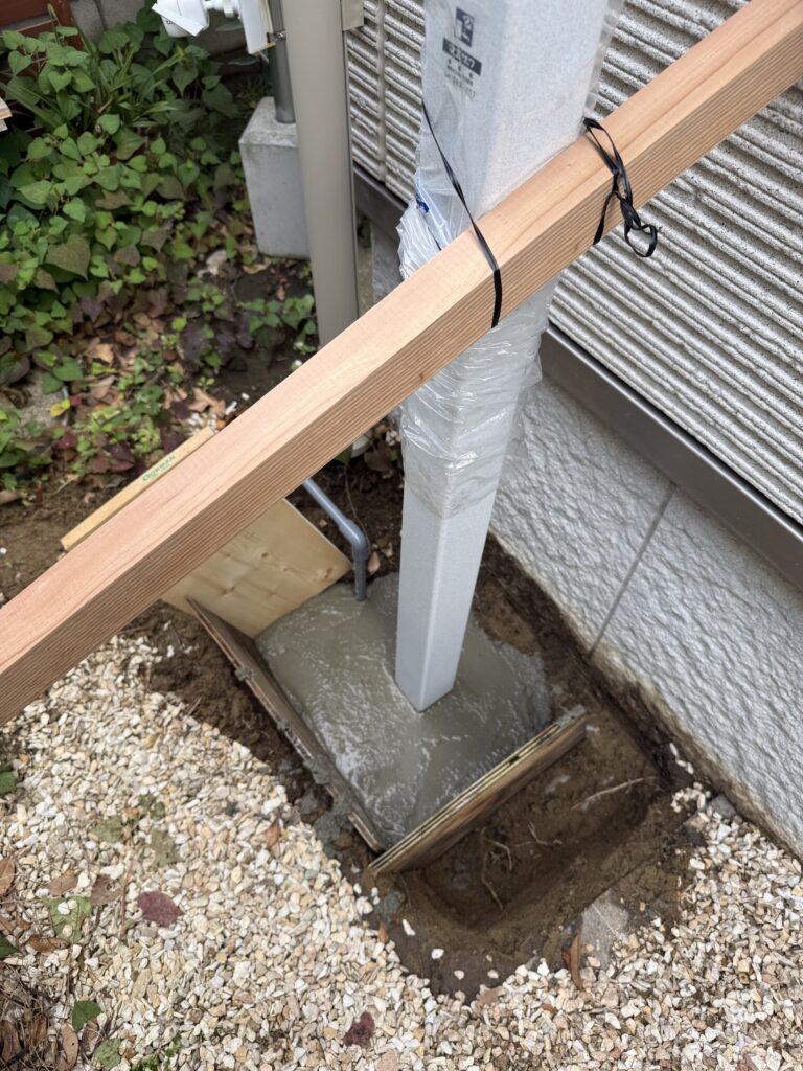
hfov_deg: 56.8
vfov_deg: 71.6
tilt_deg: -55.8
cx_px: 402
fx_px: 742
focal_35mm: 24
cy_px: 536
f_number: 1.78
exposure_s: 1/532
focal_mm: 6.76
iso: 80
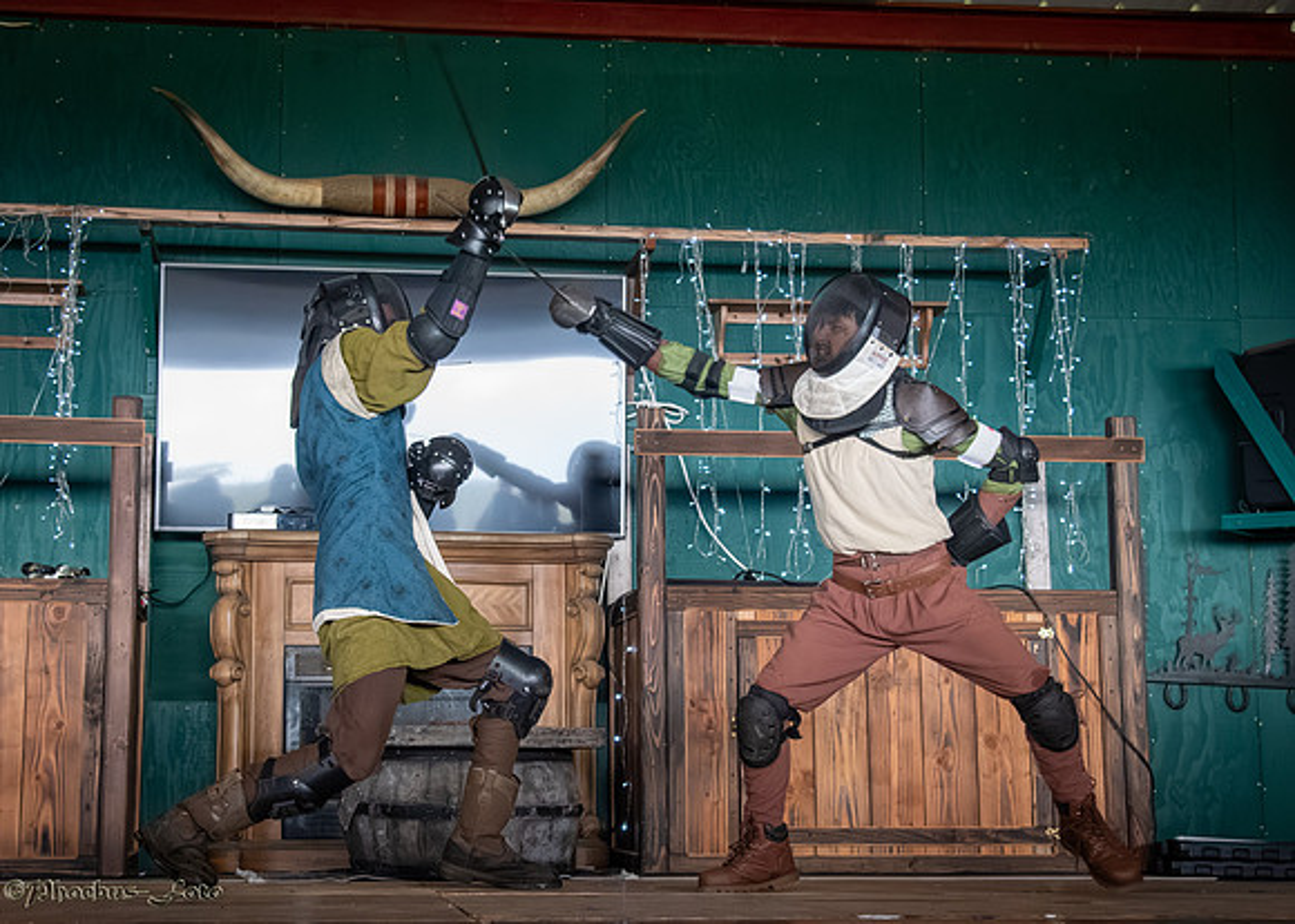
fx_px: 2215
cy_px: 476
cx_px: 555
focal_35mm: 60
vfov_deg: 23.6
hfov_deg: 32.5
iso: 8000
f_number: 5.6
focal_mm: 38
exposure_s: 1/320
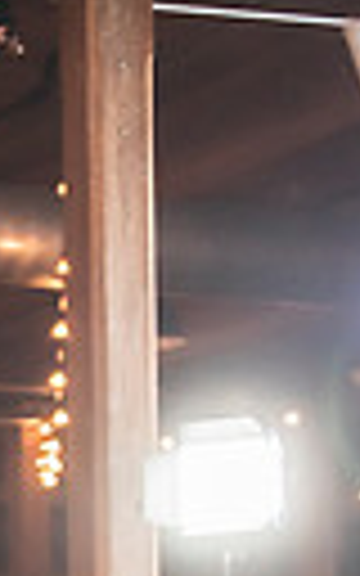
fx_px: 2339
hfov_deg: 7.4
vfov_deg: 13.4
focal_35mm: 149
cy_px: 824
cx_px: -834
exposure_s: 1/200
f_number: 2.8
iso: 1000
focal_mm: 29
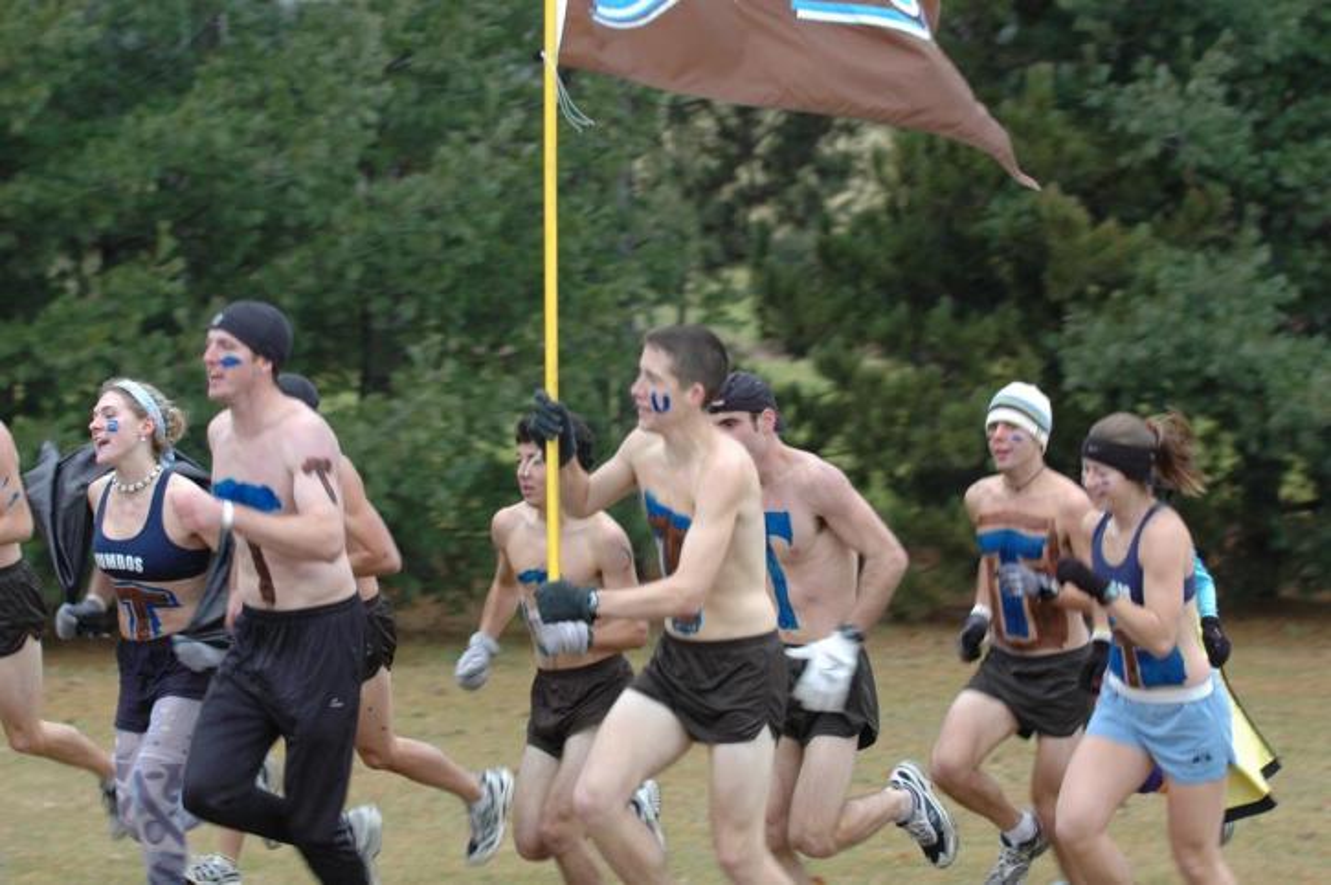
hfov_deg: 15.2
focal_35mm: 135
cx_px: 666
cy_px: 442
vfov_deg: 10.1
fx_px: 4987
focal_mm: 90
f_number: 4
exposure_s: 1/125
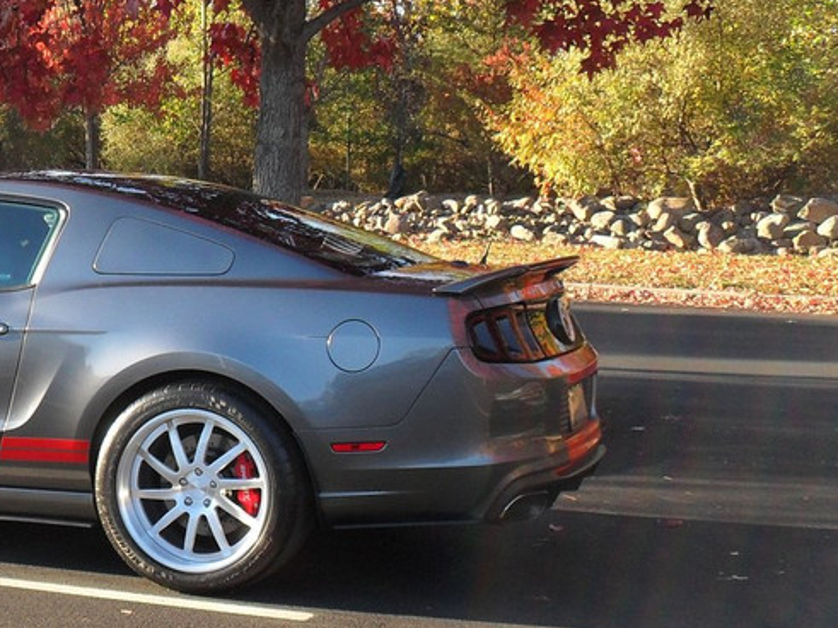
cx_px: 9
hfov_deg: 24.5
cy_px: 316
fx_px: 1839
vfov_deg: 19.4
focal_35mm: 76
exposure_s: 1/250
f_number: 2.8
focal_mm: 6.2
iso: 100
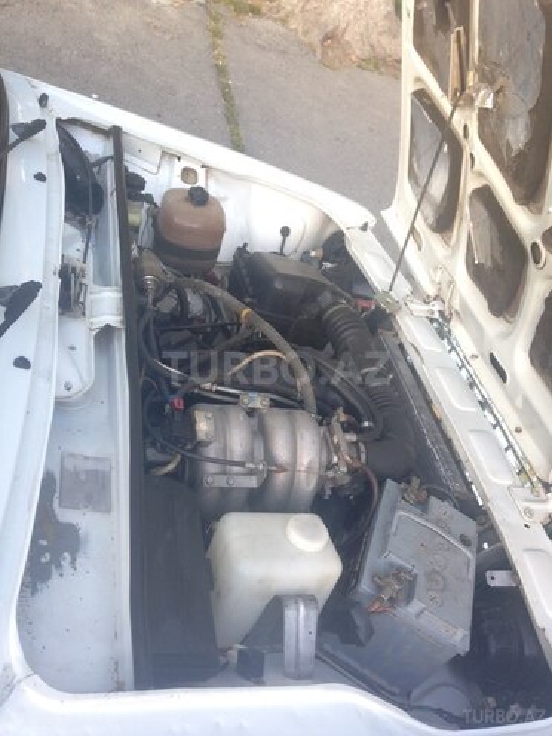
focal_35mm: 33
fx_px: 702
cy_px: 368
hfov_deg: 42.9
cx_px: 276
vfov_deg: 55.4
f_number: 2.4
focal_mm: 4.12
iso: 50
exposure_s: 1/30
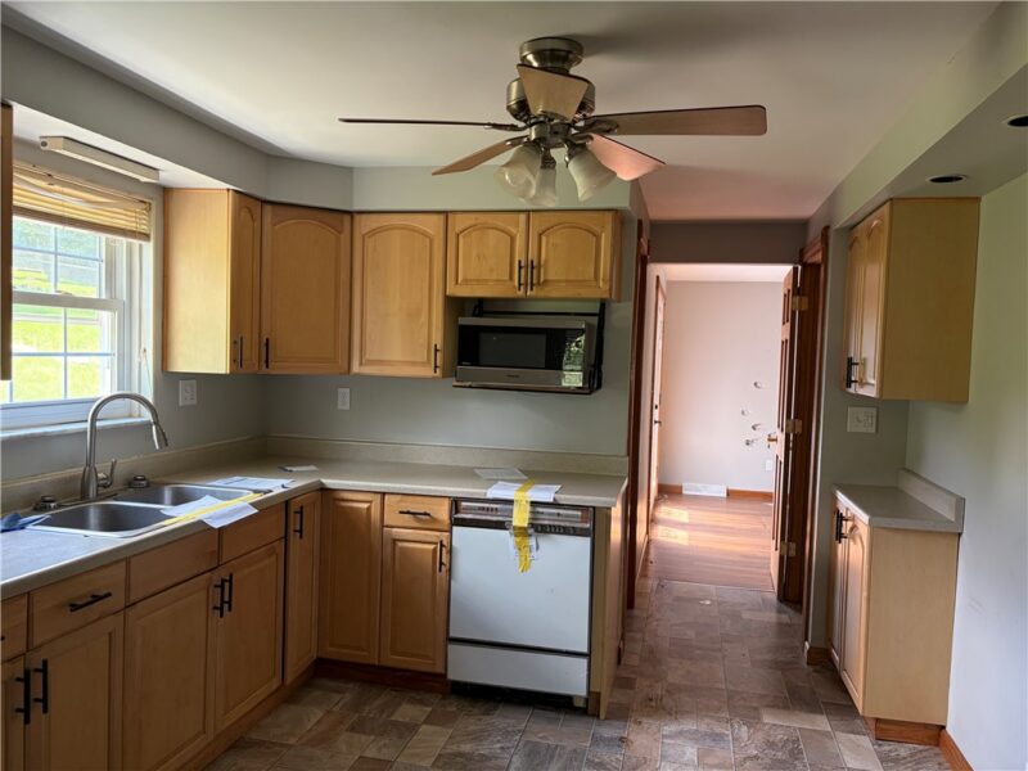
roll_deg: -1.8
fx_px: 772
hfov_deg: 67.3
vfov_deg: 53.1
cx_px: 514
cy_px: 386
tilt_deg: -3.2
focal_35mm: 26
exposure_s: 1/60
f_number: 1.6
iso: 125
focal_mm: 5.96
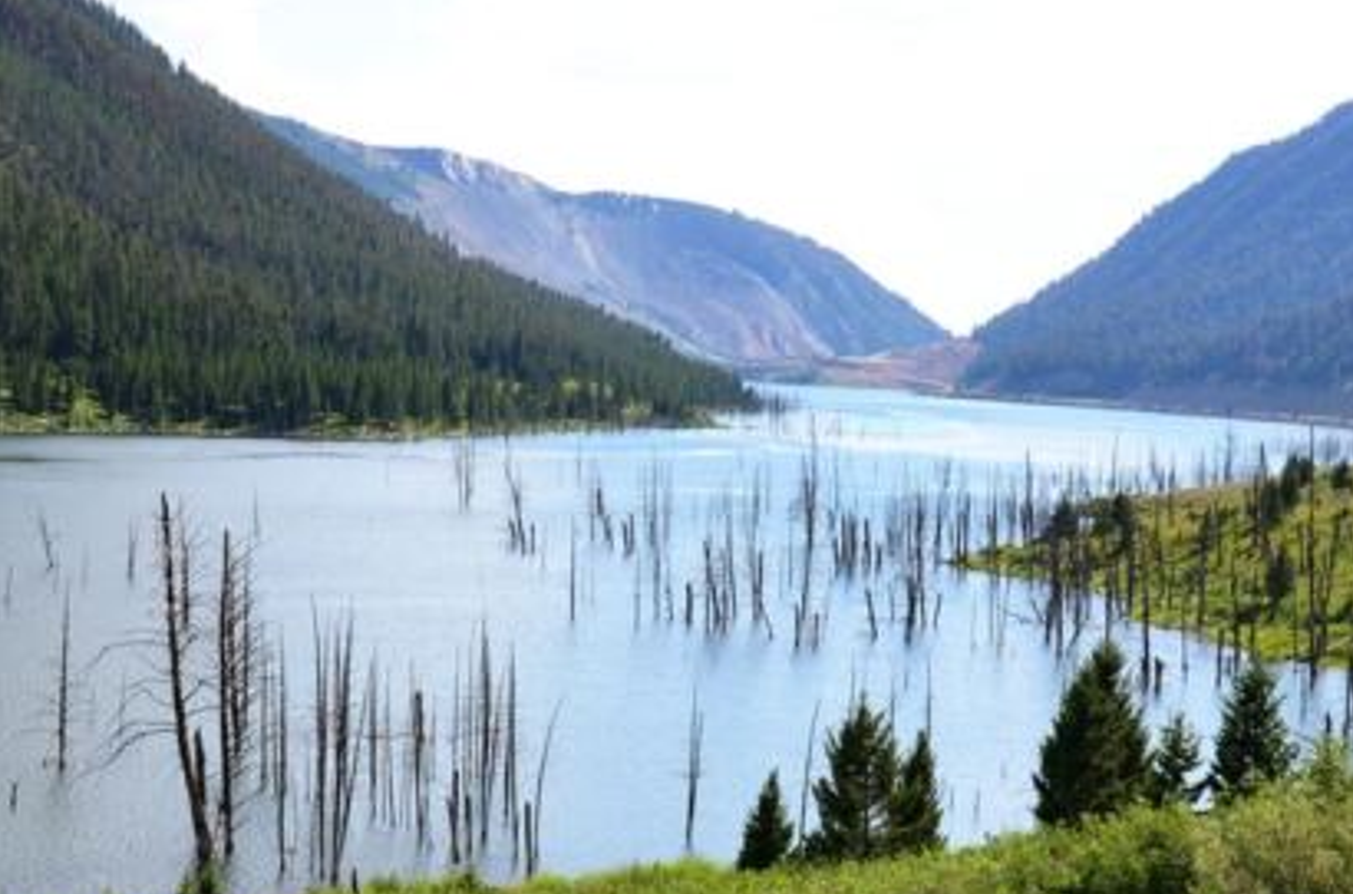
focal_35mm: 75
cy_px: 526
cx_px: 733
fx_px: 2811
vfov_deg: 18.1
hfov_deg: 27.1
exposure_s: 1/400
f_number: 10
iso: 200
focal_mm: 32
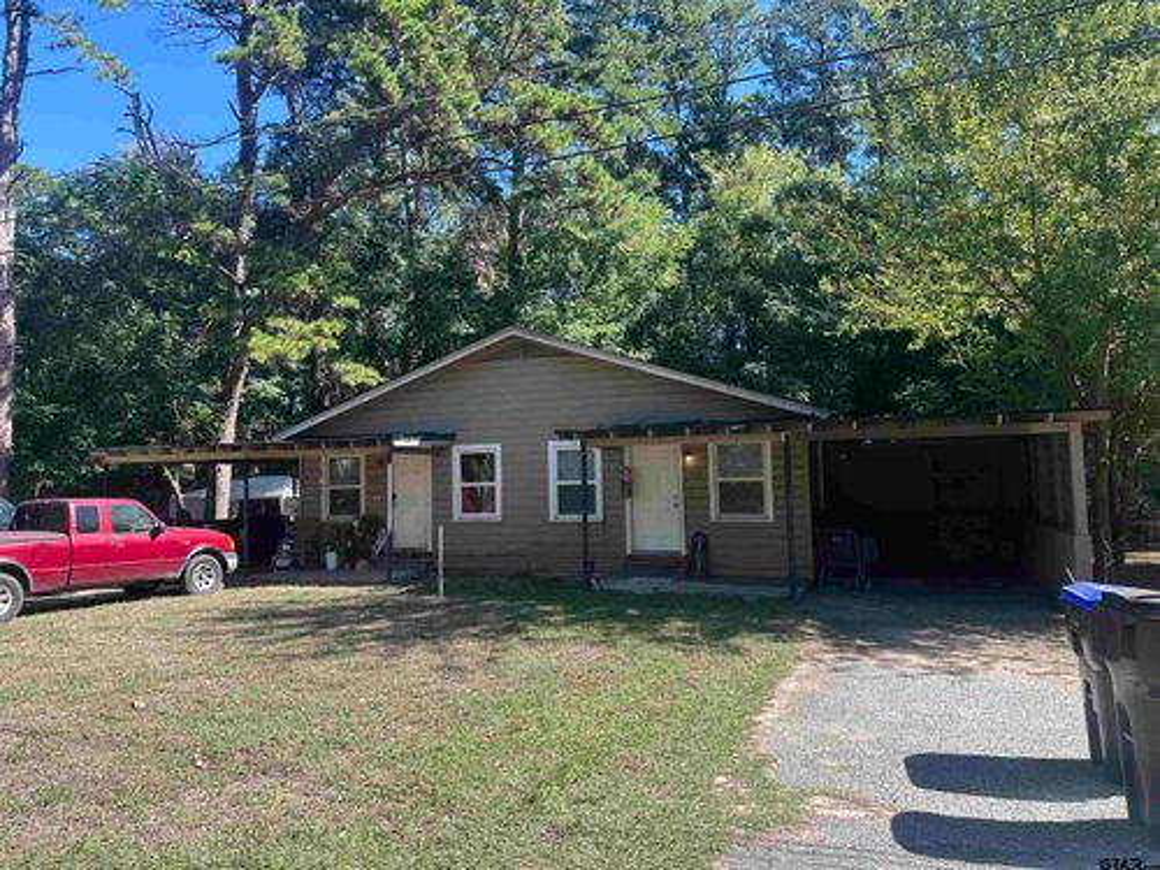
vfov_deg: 56.8
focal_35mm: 24
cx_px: 580
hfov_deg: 71.6
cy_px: 435
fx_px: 804
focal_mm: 6.86
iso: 80
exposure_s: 1/1171
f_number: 1.78
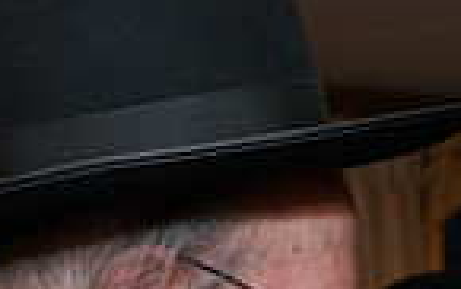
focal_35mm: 122
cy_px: 529
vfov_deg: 10.1
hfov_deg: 15.8
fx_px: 1535
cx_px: 680
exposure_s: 1/100
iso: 500
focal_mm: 30
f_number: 5
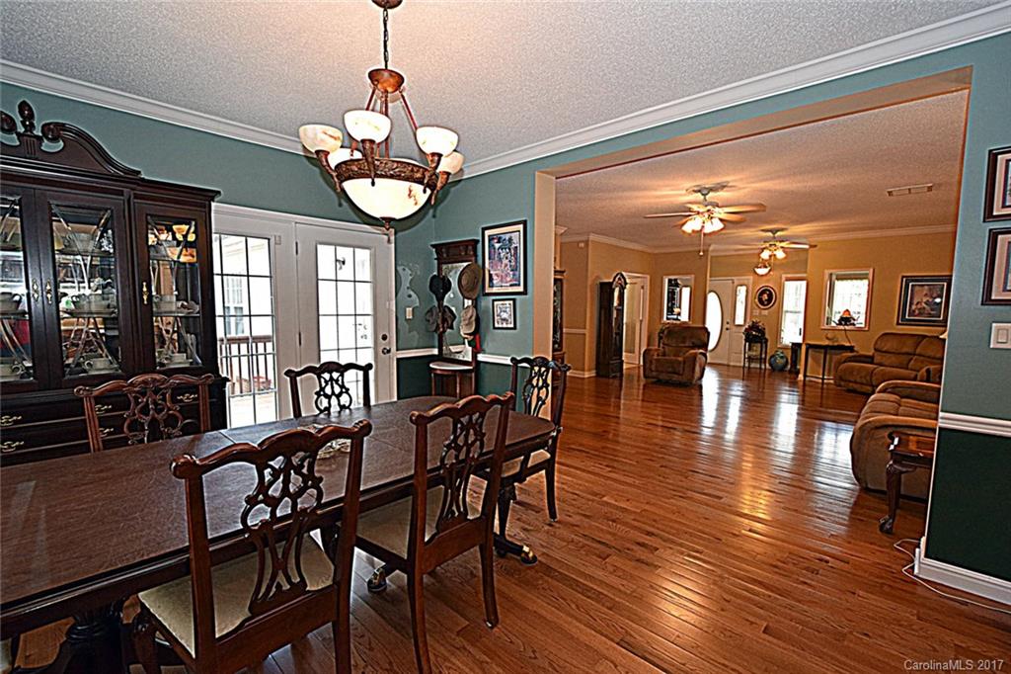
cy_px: 337
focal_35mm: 15
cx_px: 506
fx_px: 421
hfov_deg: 100.4
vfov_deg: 77.3
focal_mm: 10
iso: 800
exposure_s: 1/100
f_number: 5
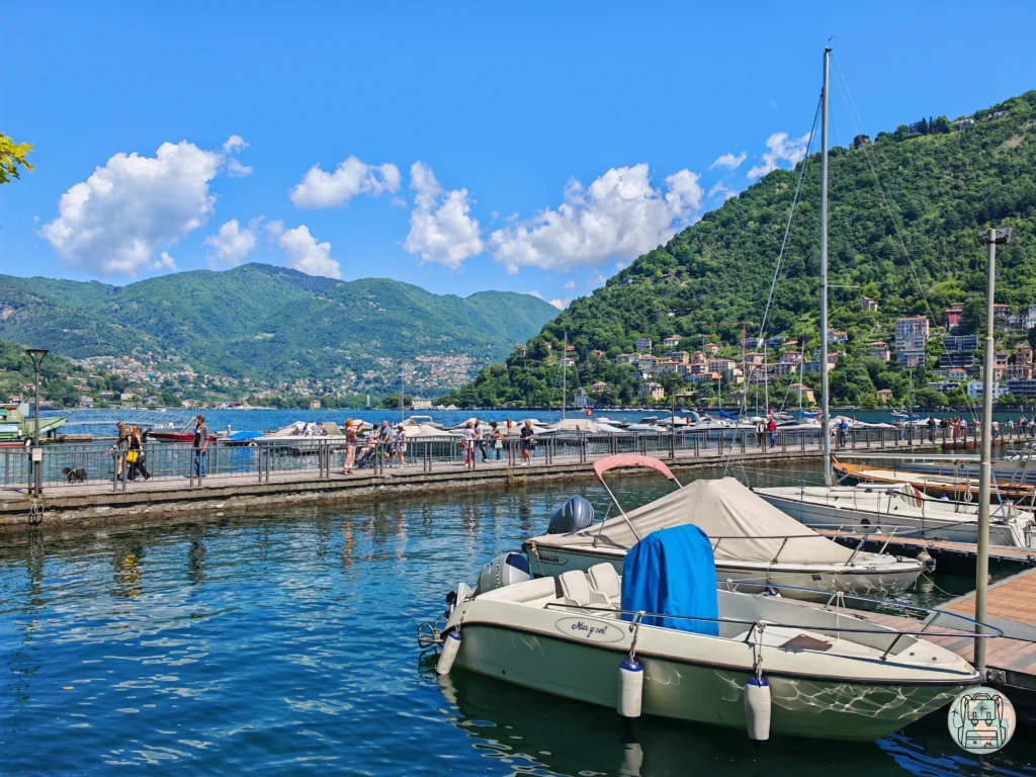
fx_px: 808
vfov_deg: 51.4
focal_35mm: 27
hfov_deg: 65.3
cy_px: 388
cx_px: 518
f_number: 2
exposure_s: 1/2200
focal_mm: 6.83
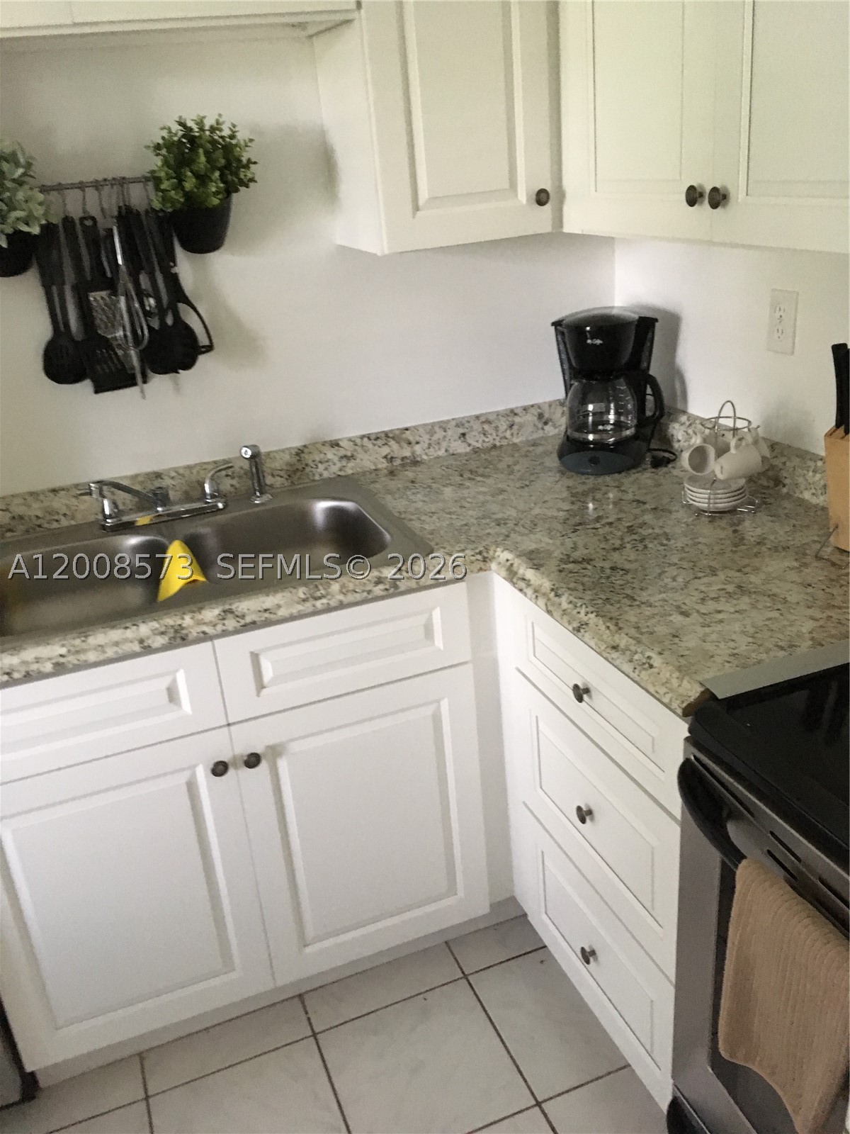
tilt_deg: -24.6
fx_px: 949
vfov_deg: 61.7
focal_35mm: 29
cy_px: 567
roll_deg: +5.3
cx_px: 425
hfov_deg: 48.2
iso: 250
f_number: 2.2
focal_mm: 4.15
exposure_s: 1/30
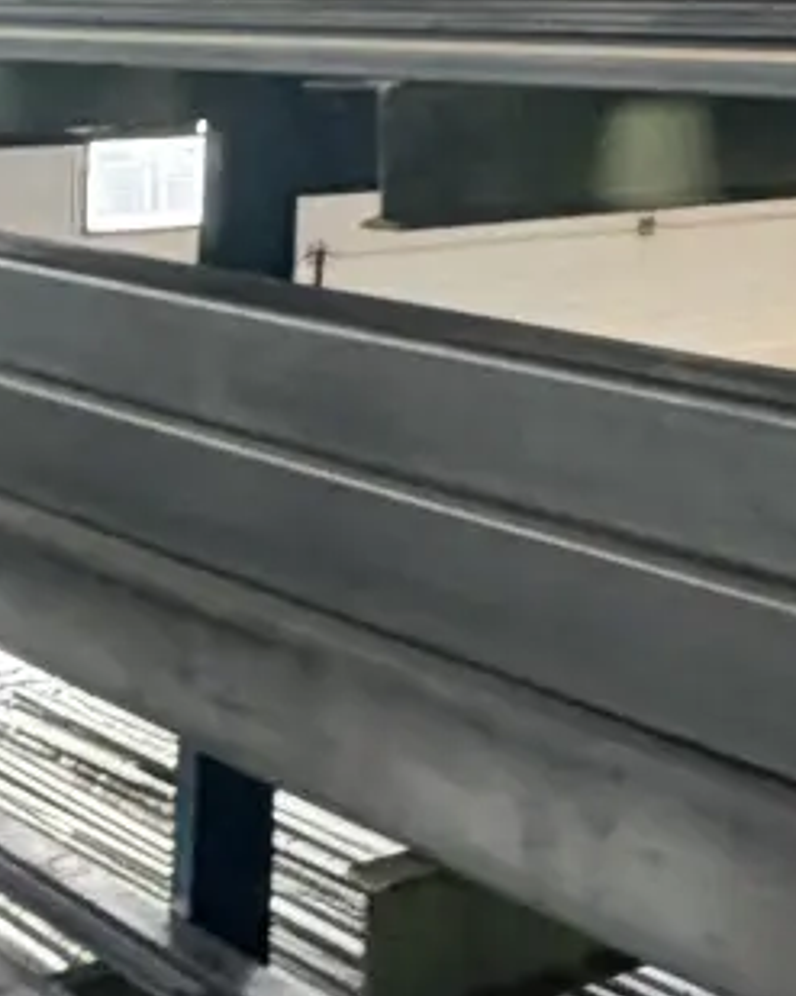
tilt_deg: +5.6
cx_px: 993
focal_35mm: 85
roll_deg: -0.3
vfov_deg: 20.2
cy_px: -371
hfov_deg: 17.1
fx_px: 2504
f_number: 2.2
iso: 320
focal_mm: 2.22
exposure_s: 1/72
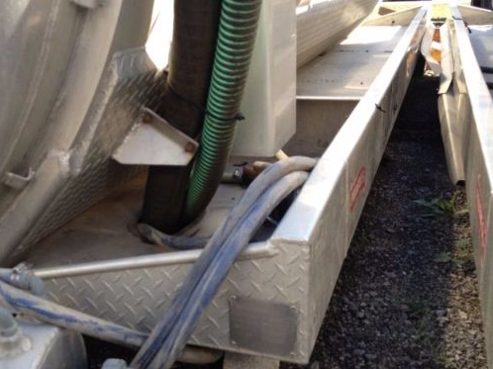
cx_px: 218
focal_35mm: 45
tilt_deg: -21.4
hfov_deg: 42.0
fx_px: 641
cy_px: 212
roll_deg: +1.5
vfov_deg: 32.1
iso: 50
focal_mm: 4.28
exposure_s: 1/240
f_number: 2.4
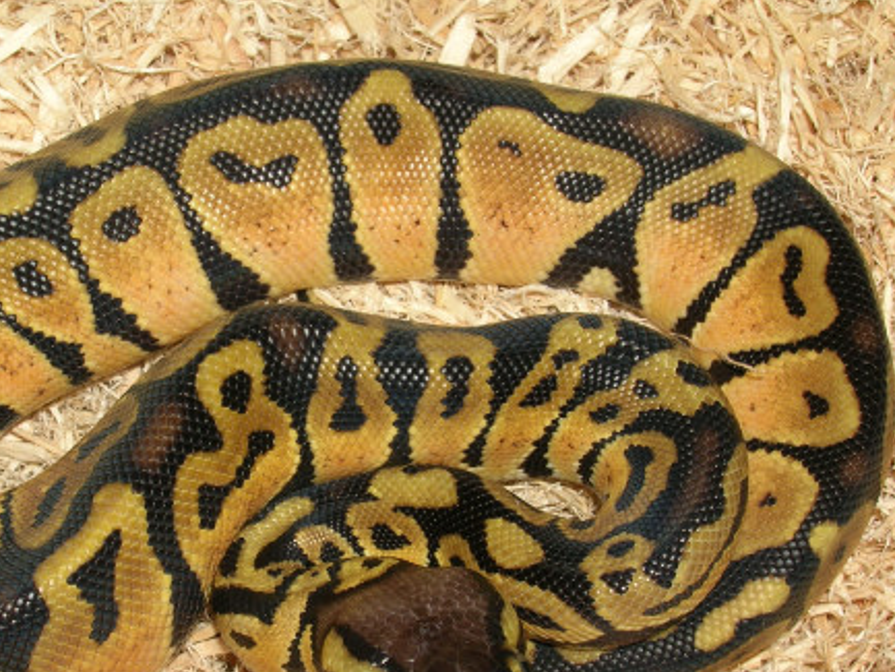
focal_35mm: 68
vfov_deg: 21.6
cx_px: 298
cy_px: 414
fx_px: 1759
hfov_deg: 28.4
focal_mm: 7.7
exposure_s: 1/60.1
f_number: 5.4
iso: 50
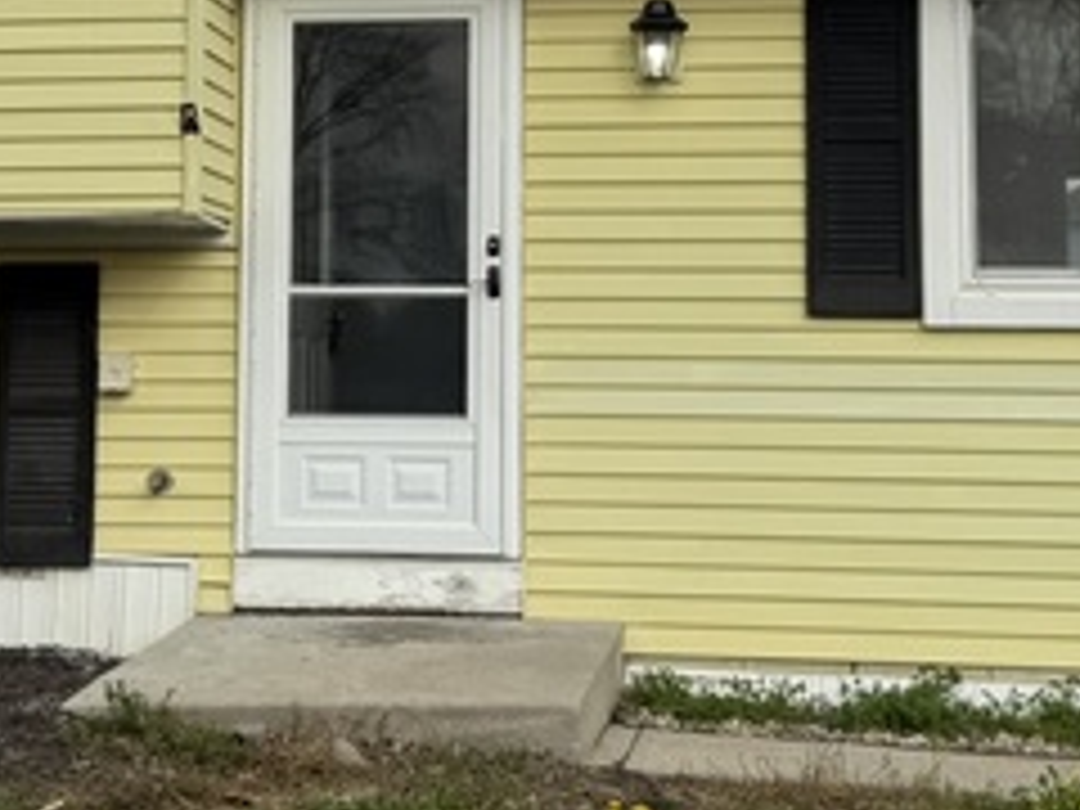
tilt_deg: +6.7
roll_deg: -0.5
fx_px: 2496
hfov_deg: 24.3
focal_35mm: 80
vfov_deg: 18.2
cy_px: 117
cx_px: 405
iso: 80
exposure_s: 1/3759
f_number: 1.78
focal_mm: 6.76
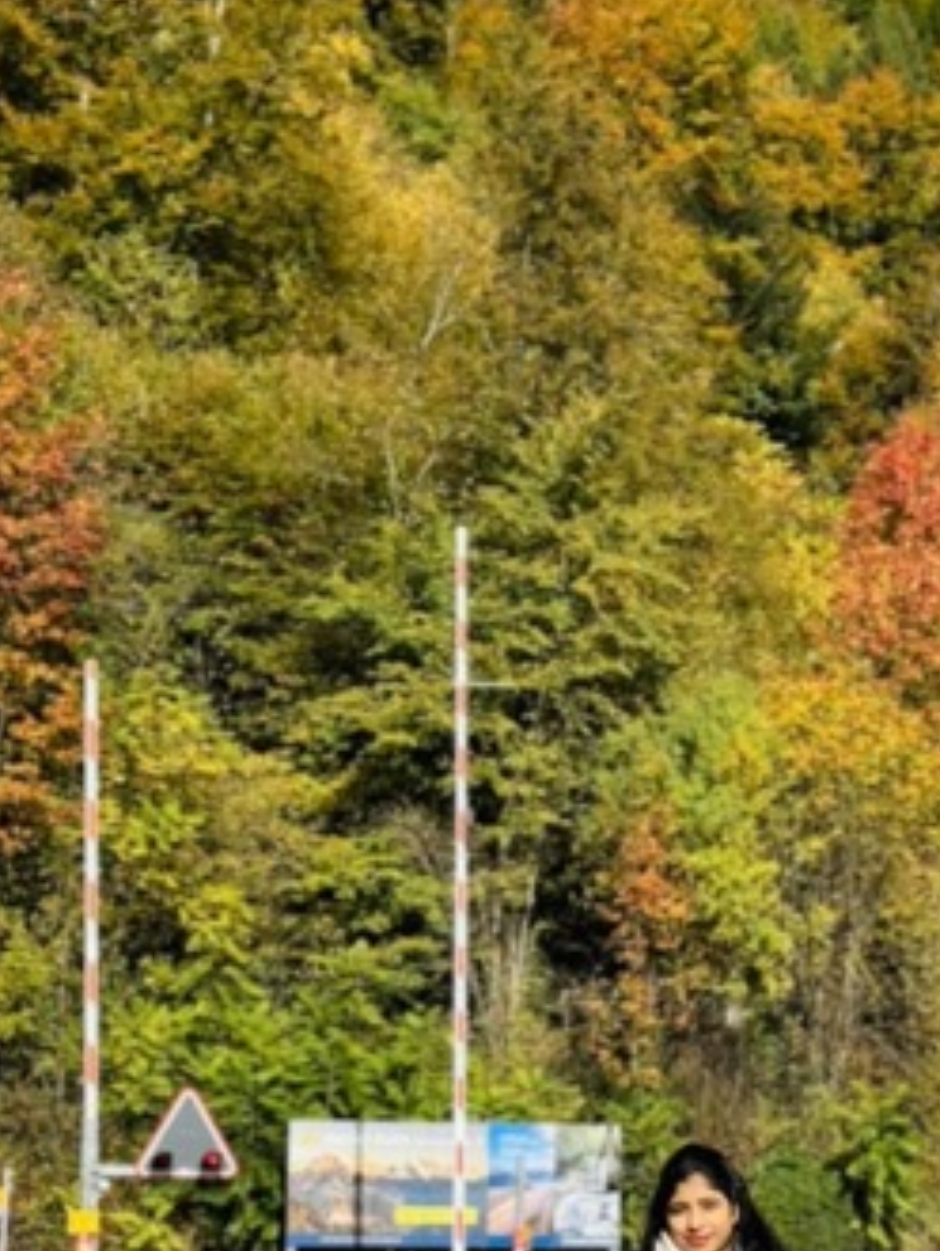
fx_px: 3363
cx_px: 697
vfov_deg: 21.0
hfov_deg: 15.8
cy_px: 838
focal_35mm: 93
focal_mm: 6.86
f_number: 1.78
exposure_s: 1/4310
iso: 64
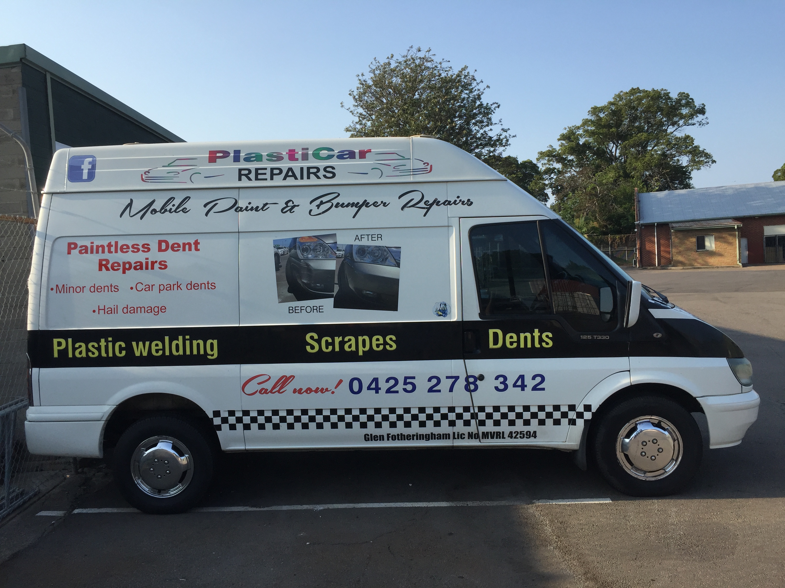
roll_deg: +3.4
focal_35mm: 29
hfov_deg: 61.7
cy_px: 294
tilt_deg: -3.8
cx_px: 392
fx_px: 658
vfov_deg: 48.2
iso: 32
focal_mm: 4.15
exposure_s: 1/1364
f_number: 2.2
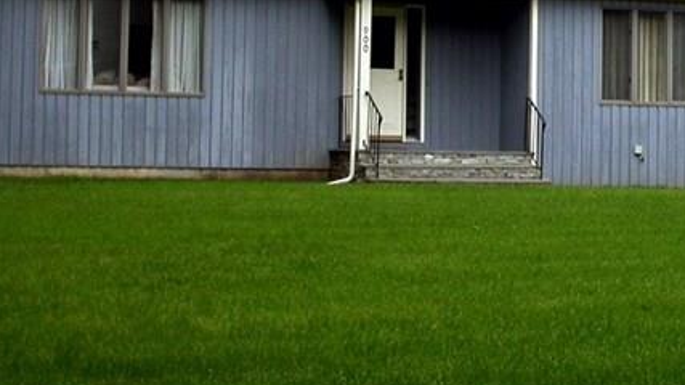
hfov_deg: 19.7
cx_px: 578
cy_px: -29
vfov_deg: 11.2
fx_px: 1943
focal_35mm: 107
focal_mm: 8.6
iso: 100
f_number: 3.8
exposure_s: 1/92.3
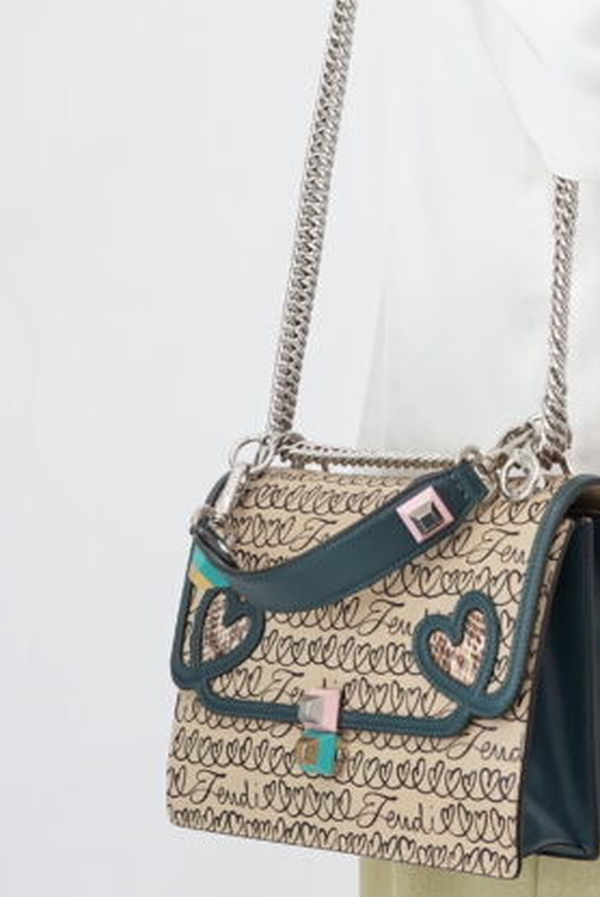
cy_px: 239
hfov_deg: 11.0
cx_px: 679
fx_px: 3070
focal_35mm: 123
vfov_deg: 16.6
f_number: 6.3
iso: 640
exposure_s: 1/8
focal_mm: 50
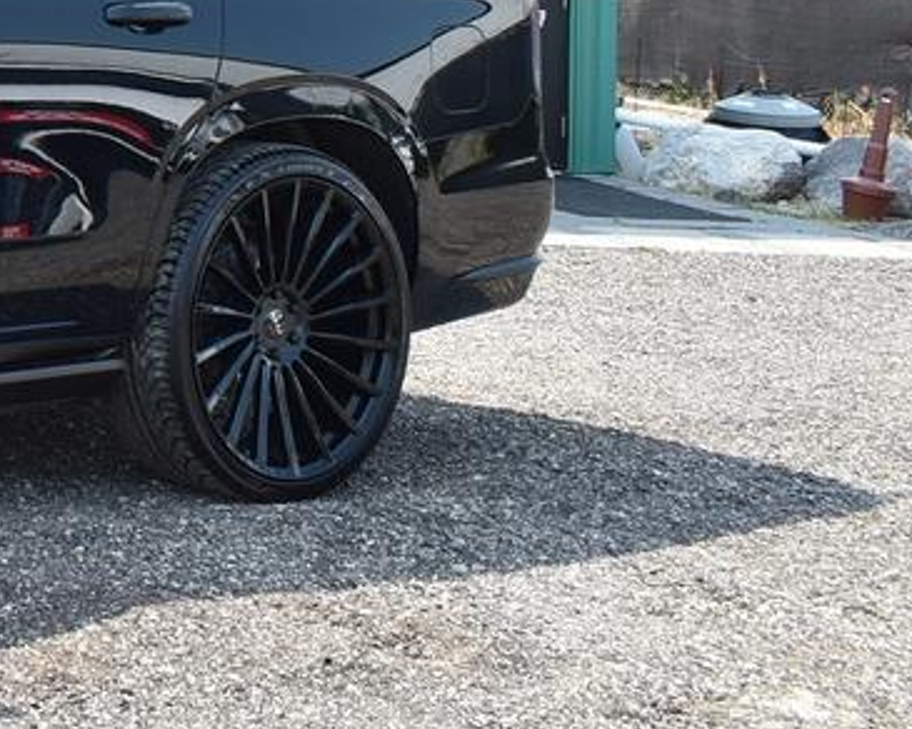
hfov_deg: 18.5
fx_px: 2402
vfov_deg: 16.3
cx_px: -530
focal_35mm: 89
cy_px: -232
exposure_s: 1/250
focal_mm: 18
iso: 180
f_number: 8
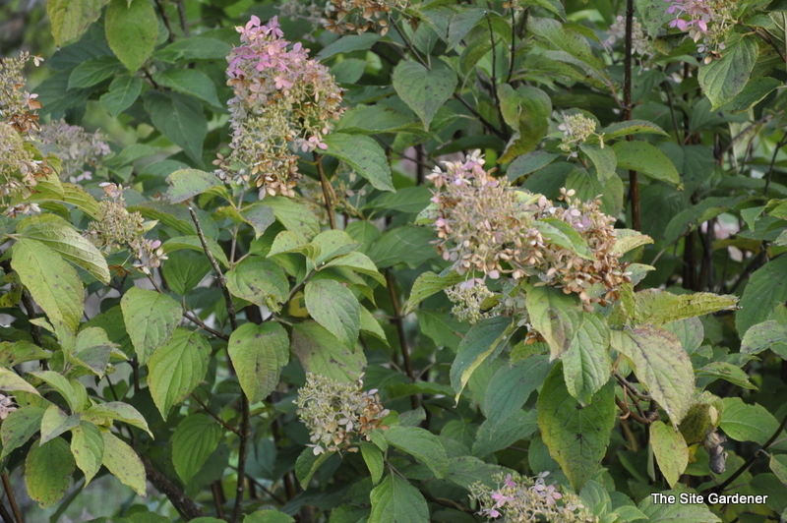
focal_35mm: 138
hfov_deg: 14.9
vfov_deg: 9.9
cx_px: 394
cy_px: 262
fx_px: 3014
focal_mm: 92
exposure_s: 1/60
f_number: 5.6
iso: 800
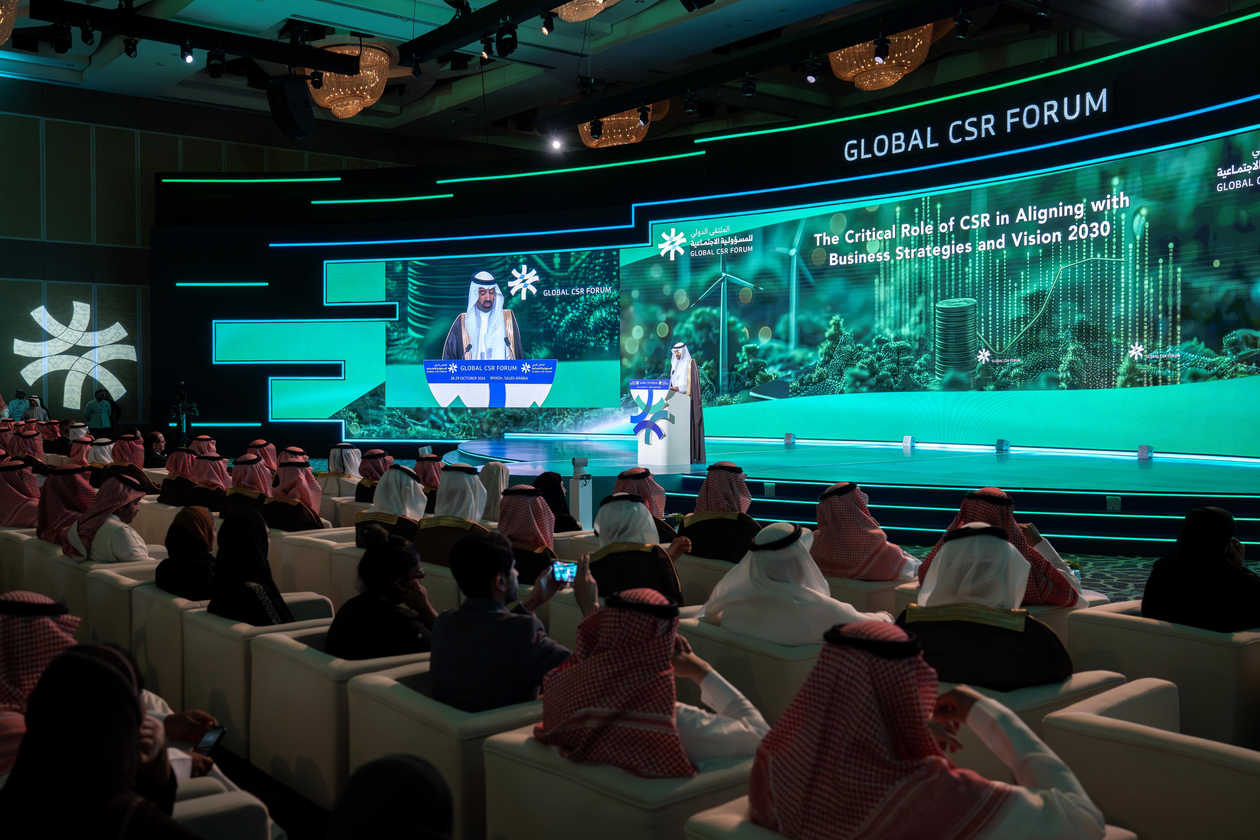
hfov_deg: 56.5
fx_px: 1172
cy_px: 420
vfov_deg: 39.4
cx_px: 630
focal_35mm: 34
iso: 1600
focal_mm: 33.5
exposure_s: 1/160
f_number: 4
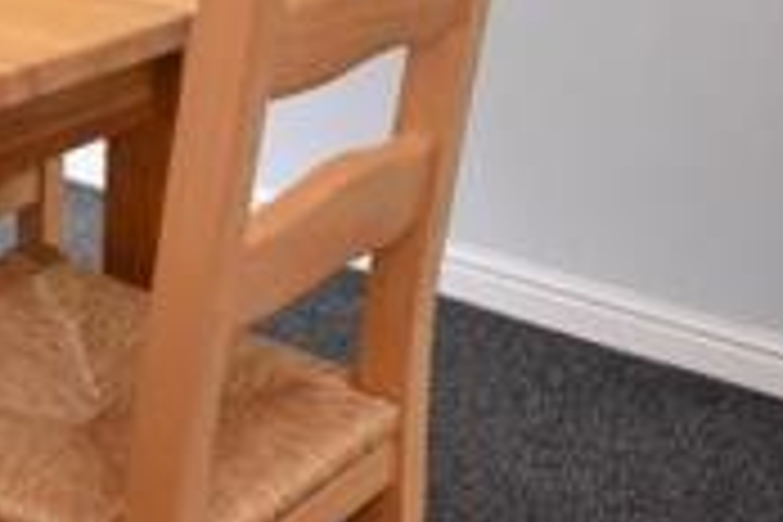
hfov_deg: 22.5
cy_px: -326
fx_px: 1479
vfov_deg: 17.4
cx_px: -482
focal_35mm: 68
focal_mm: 12
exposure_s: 1/5
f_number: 8
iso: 400
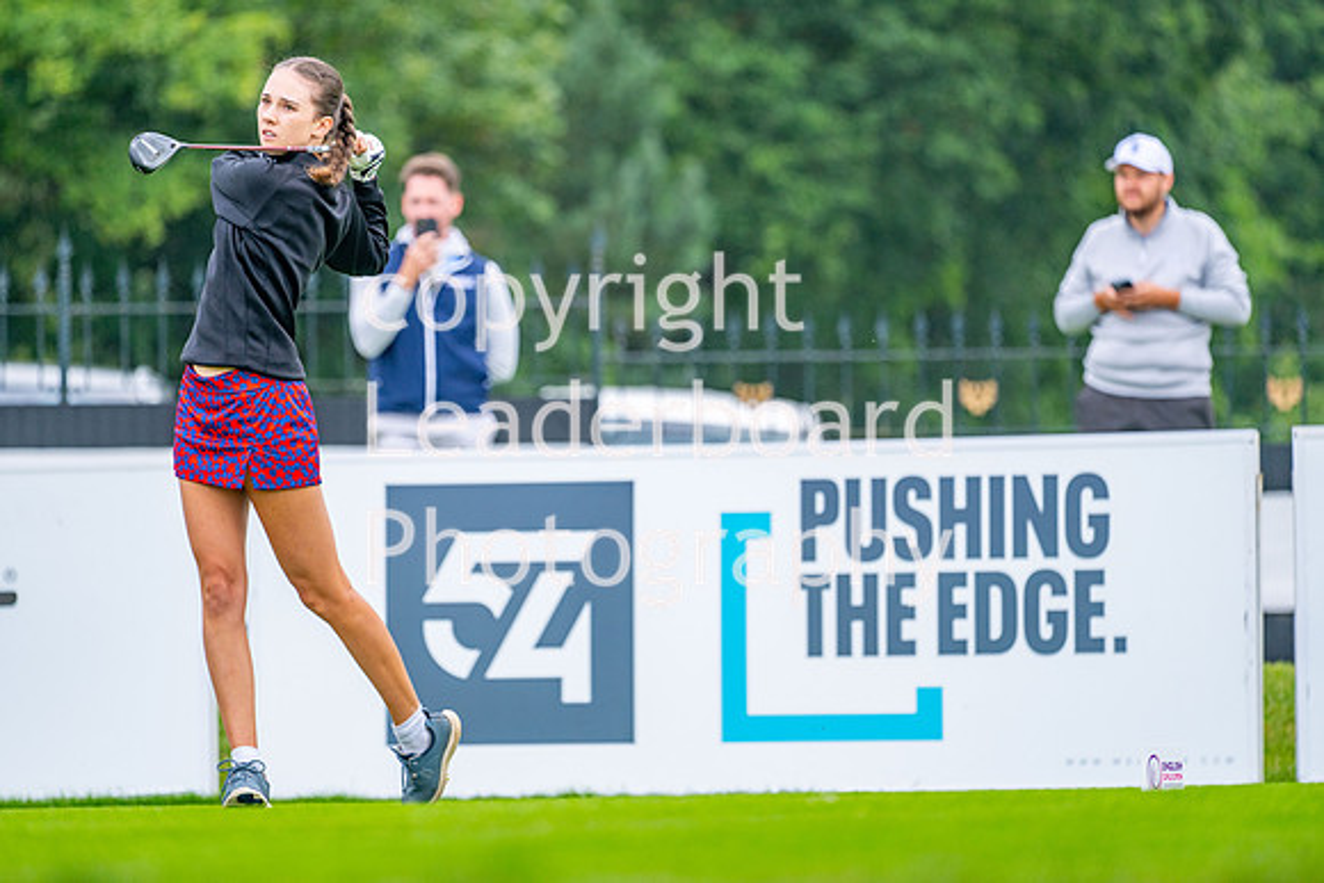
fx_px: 11035
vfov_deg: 4.6
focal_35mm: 300
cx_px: 662
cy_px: 442
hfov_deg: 6.9
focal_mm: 300
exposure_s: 1/1600
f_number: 4.5
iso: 400
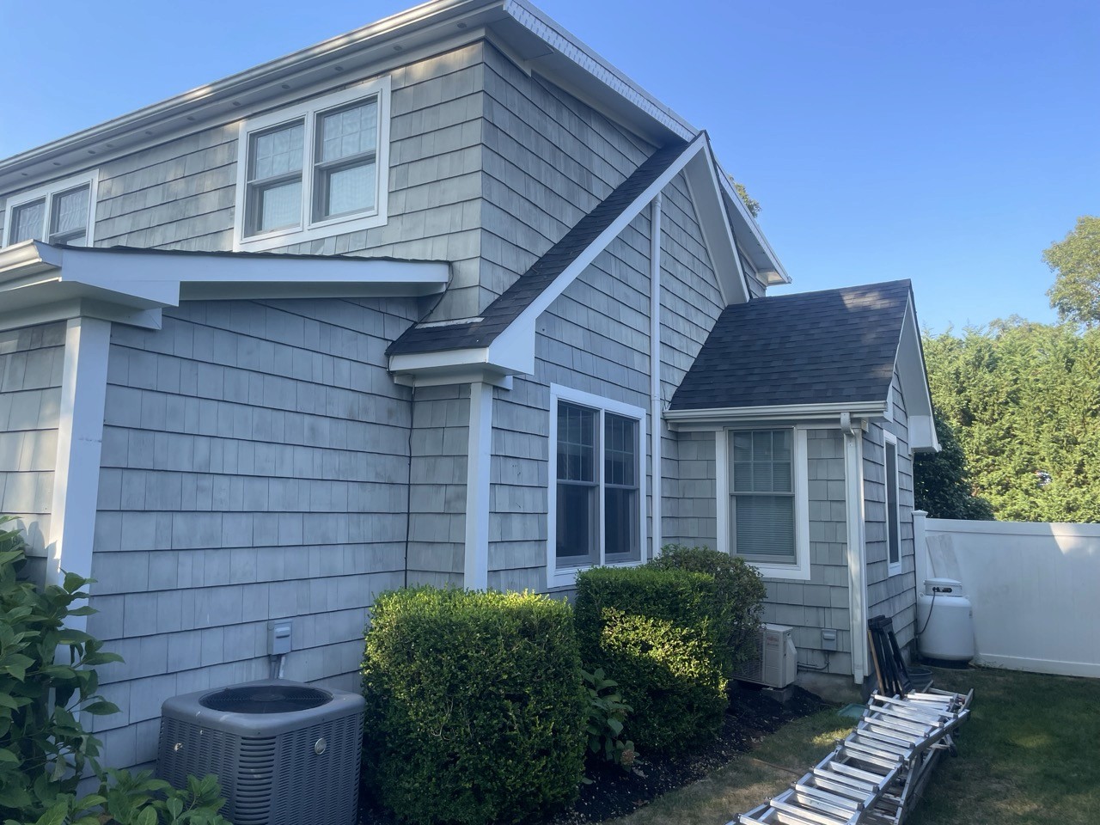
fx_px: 826
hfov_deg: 67.3
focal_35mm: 26
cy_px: 412
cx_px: 550
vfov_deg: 53.1
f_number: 1.6
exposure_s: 1/578
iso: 32
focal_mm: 4.2
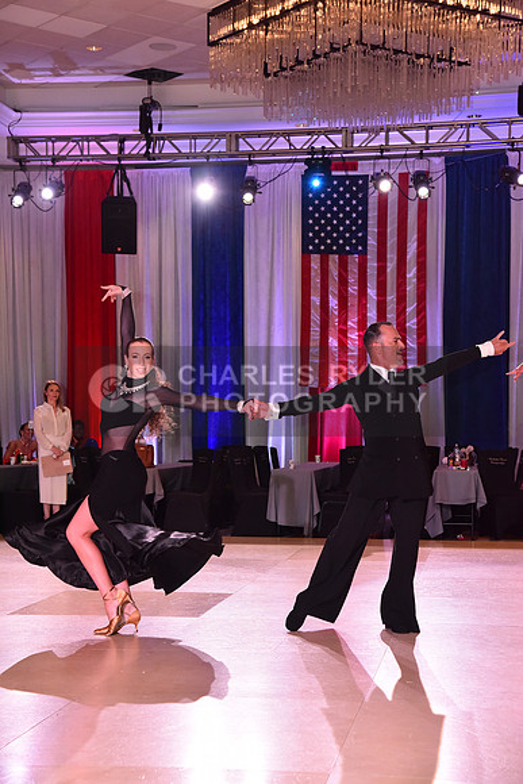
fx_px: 1416
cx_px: 262
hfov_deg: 20.9
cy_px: 392
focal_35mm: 65
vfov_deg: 31.0
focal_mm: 65
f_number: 6.3
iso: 2500
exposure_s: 1/250
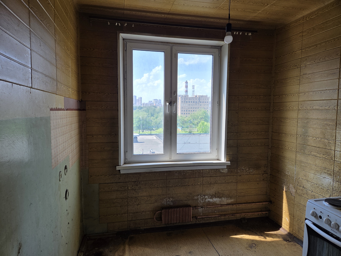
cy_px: 128
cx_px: 170
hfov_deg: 73.9
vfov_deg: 58.9
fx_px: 227
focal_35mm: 23
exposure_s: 1/688
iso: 80
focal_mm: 5.4
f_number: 1.8
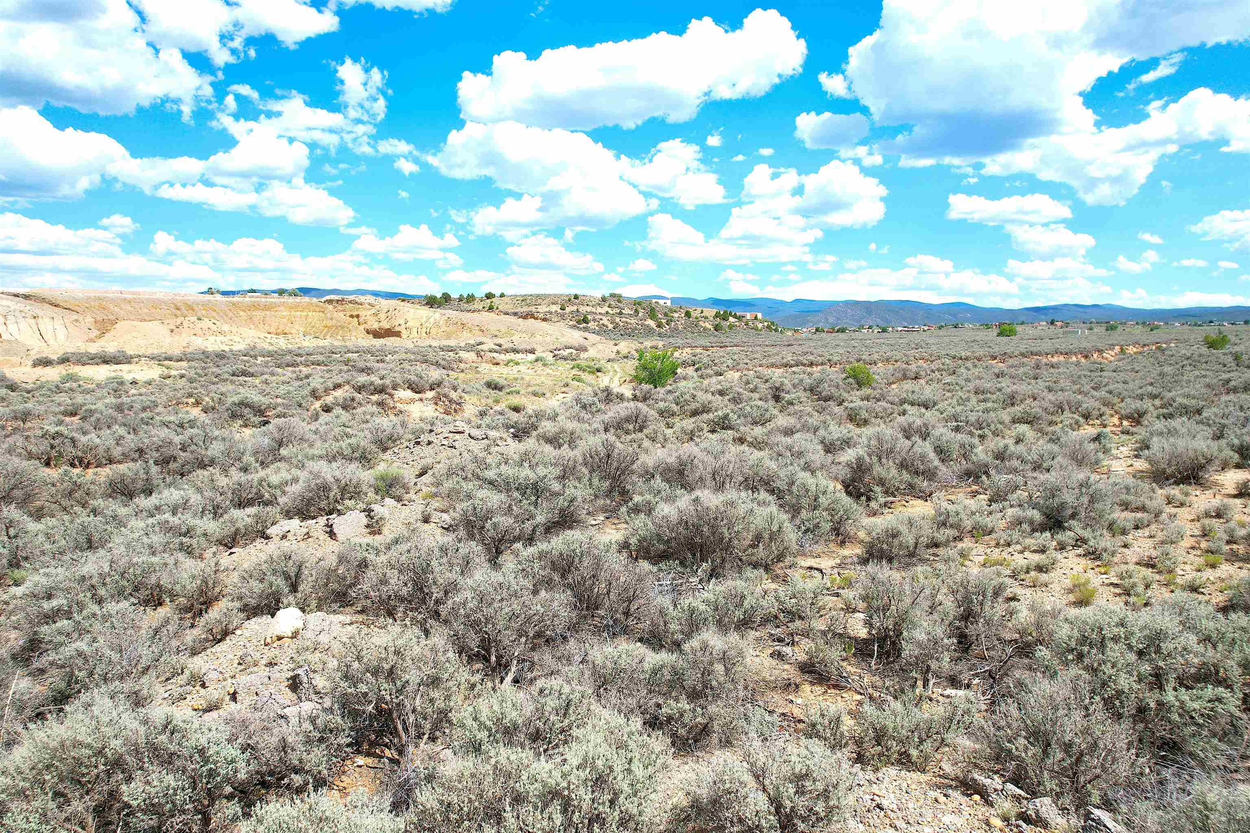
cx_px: 625
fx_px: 764
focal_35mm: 22
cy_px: 416
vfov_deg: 57.2
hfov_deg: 78.6
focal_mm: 8.38
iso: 100
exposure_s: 1/1500
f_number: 2.8
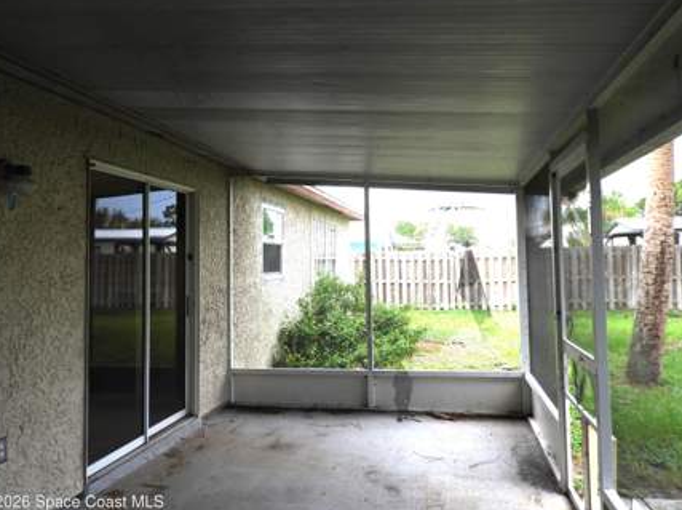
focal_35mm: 27
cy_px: 239
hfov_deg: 65.3
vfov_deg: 51.2
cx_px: 364
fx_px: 531
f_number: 3.3
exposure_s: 1/80
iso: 100
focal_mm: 4.3
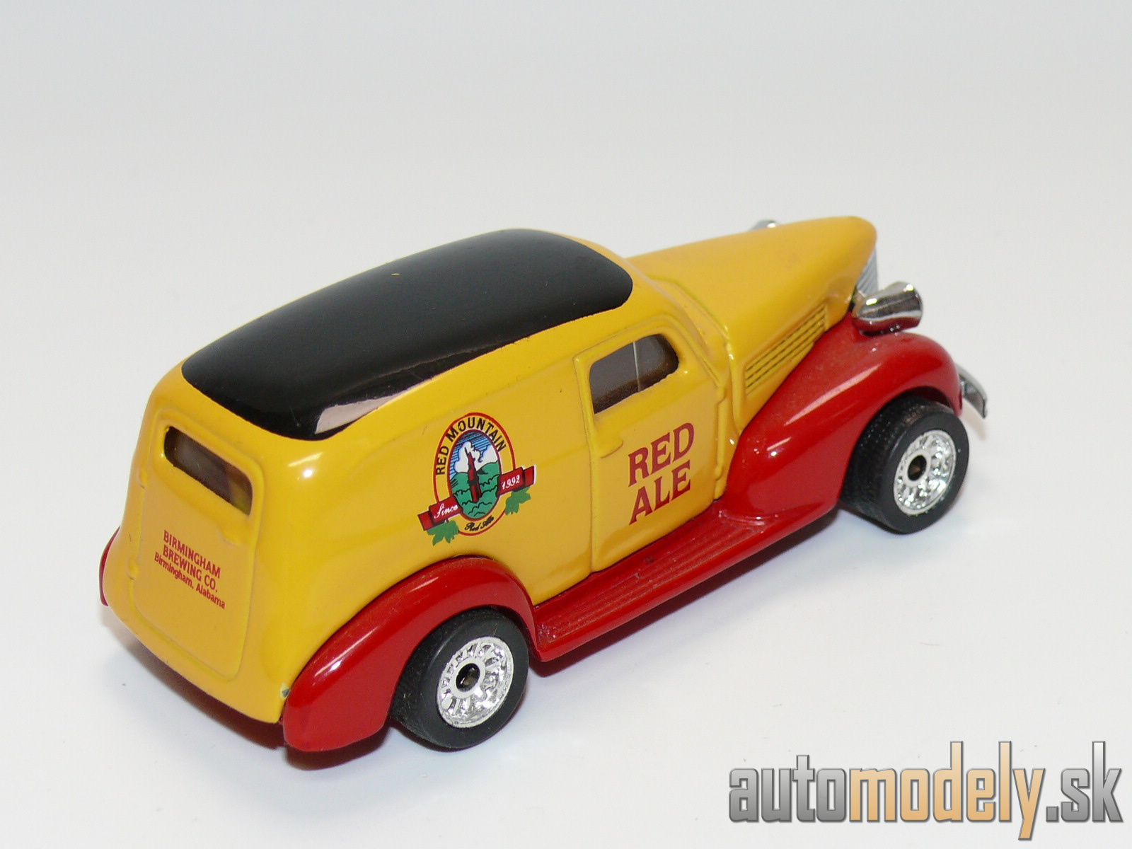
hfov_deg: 20.2
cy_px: 424
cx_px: 566
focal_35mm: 97
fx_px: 3172
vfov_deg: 15.2
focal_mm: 13.1
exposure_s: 1/30
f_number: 4
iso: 100
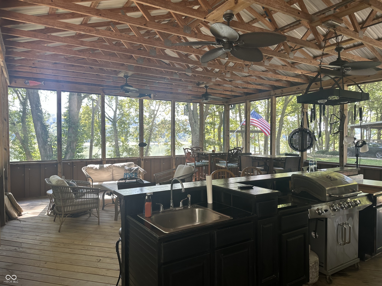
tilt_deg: -0.8
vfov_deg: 56.8
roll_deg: -0.7
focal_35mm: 24
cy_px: 143
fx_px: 265
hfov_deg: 71.6
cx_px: 191
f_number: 1.78
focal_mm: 6.86
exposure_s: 1/121
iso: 64
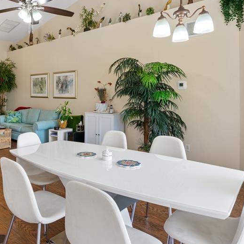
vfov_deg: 58.5
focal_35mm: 27
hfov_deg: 56.7
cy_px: 95
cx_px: 67
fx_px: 215
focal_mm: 16
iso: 400
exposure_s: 1/40
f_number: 8
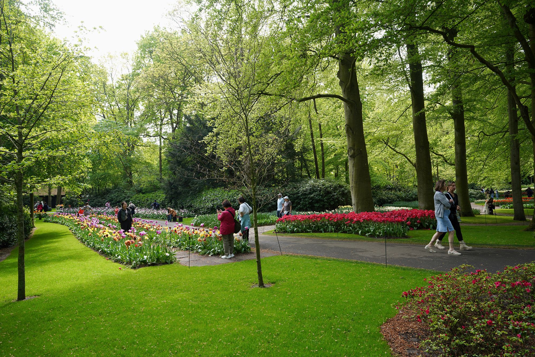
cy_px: 178
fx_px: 357
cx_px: 268
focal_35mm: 24
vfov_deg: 53.1
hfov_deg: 73.7
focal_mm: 24
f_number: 5
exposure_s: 1/100
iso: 100
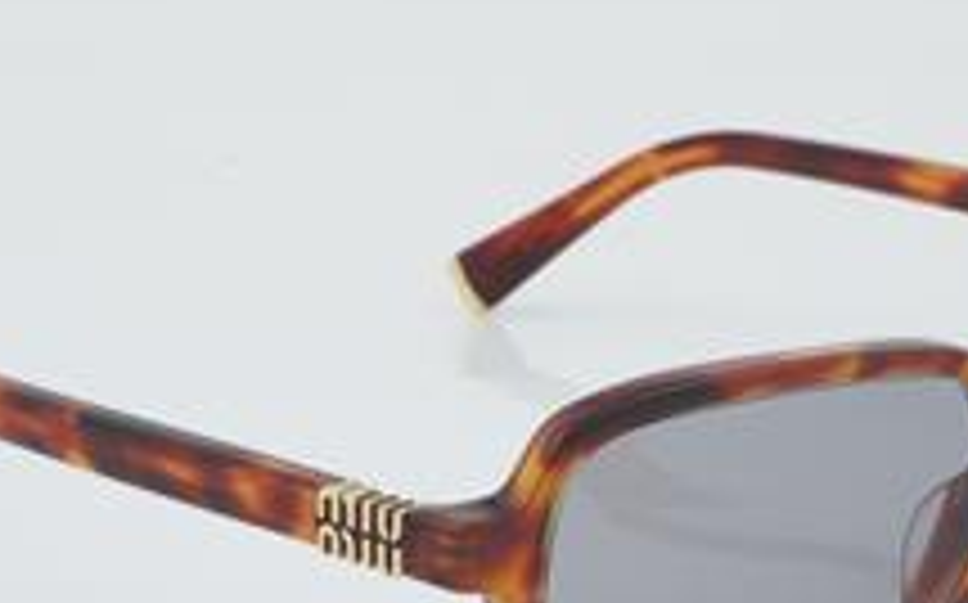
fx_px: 3743
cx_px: 563
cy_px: 495
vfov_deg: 9.2
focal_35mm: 142
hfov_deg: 14.7
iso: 100
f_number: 32
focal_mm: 50
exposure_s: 1/3
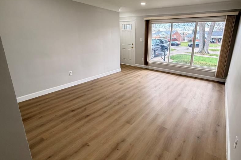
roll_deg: -1.7
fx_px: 127
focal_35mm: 19
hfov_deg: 86.0
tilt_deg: -15.4
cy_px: 70
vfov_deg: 64.3
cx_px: 142
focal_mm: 2.22
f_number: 2.2
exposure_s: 1/120
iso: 160
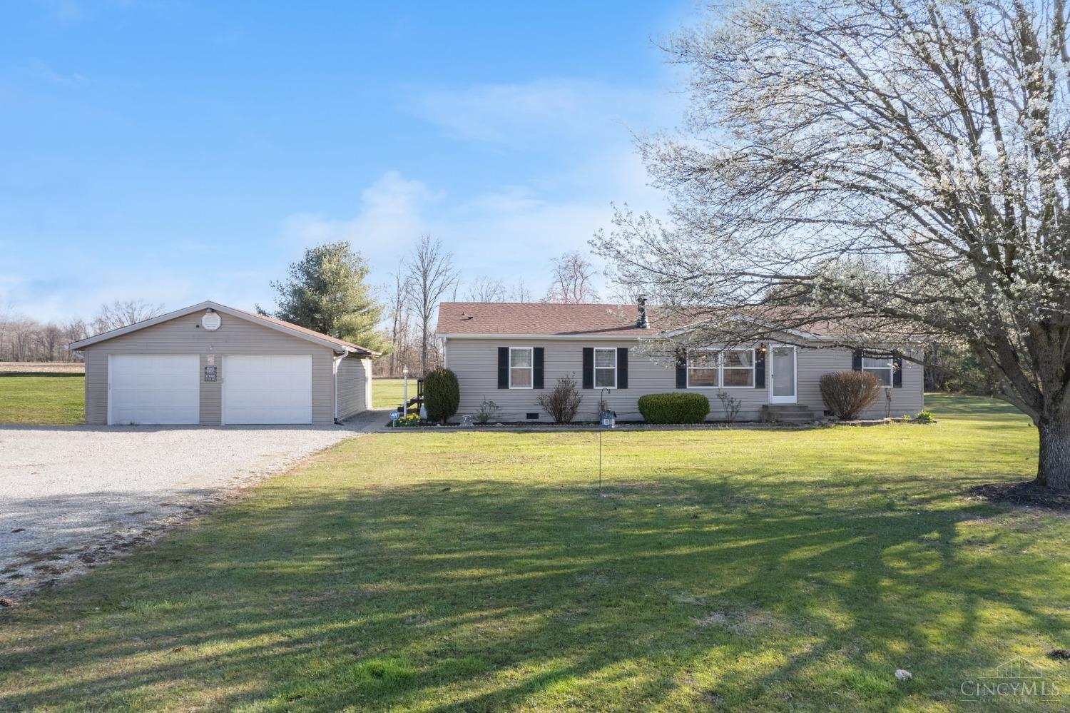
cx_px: 535
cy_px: 356
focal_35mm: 22
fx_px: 654
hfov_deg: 78.6
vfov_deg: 57.2
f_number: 2.8
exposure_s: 1/350
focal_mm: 8.38
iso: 100
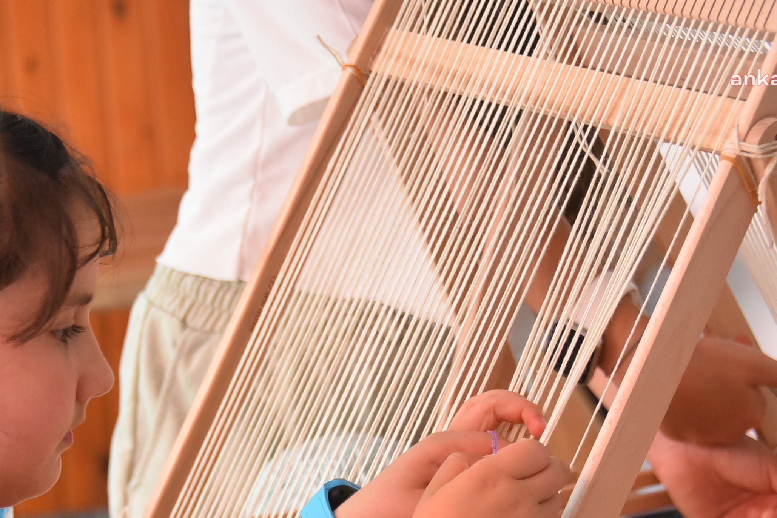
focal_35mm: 152
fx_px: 3281
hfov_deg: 13.4
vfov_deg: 9.0
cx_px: 166
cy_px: 456
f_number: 5
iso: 2800
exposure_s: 1/400
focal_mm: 85
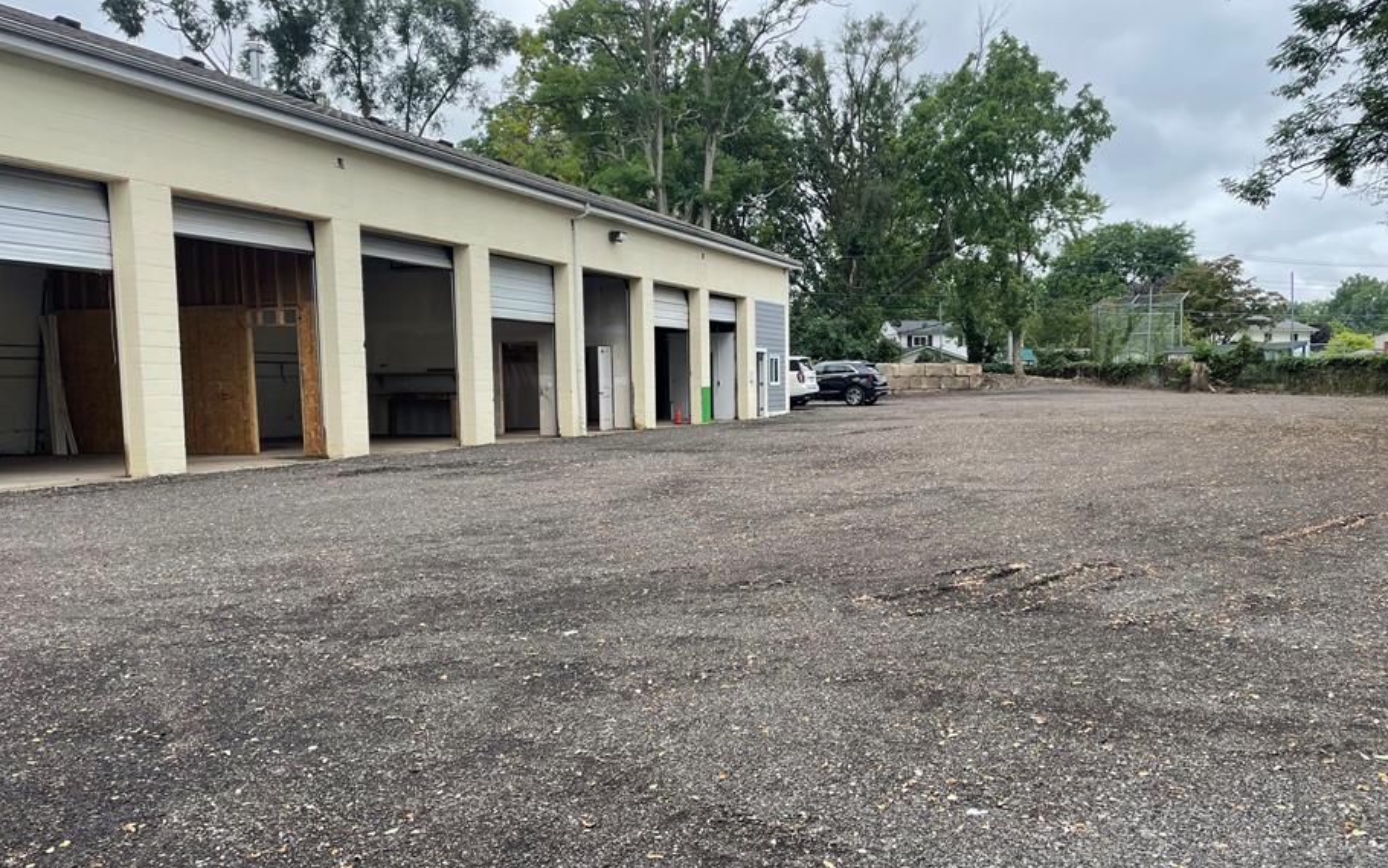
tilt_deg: -5.6
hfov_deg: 61.2
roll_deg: +0.9
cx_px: 744
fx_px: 1173
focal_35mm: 31
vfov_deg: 40.5
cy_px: 487
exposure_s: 1/979
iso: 32
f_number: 1.6
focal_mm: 4.2
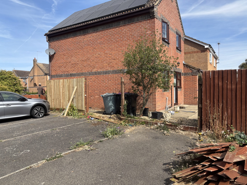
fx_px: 186
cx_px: 124
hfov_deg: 67.3
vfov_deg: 53.1
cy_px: 92
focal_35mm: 26
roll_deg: +0.8
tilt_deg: -2.0
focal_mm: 5.96
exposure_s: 1/2151
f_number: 1.6
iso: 50
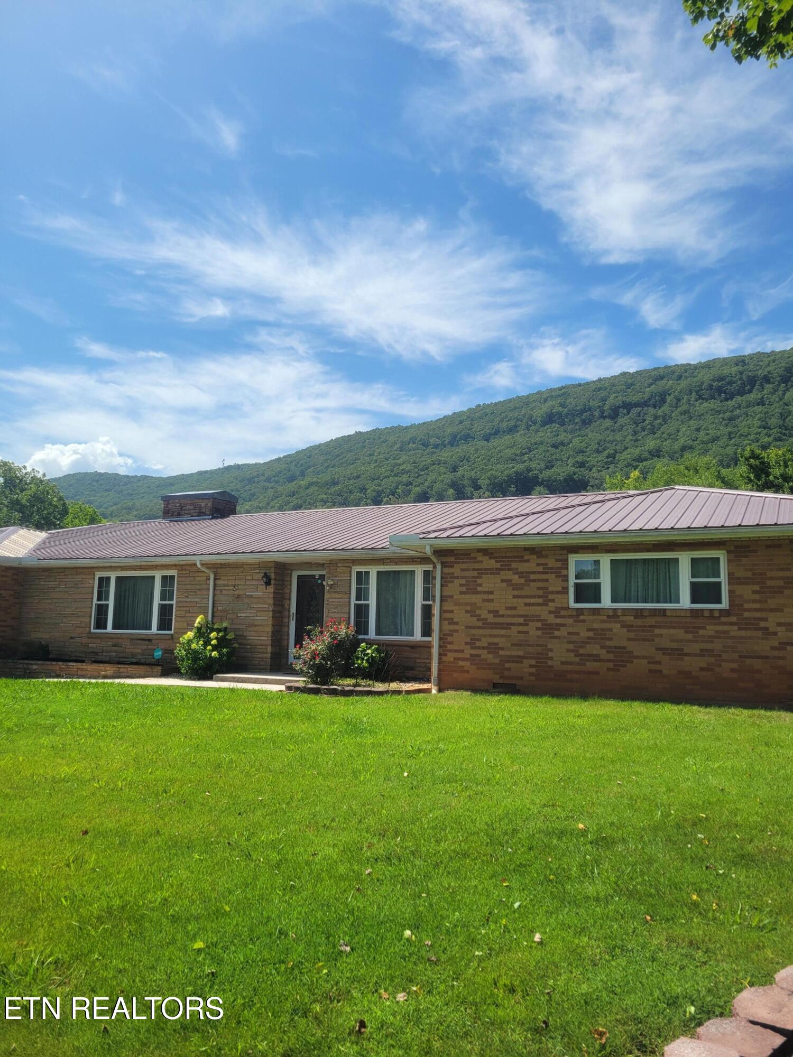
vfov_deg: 67.3
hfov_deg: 53.1
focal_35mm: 26
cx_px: 396
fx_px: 794
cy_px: 528
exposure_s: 1/2985
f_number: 1.8
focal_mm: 5.4
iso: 40
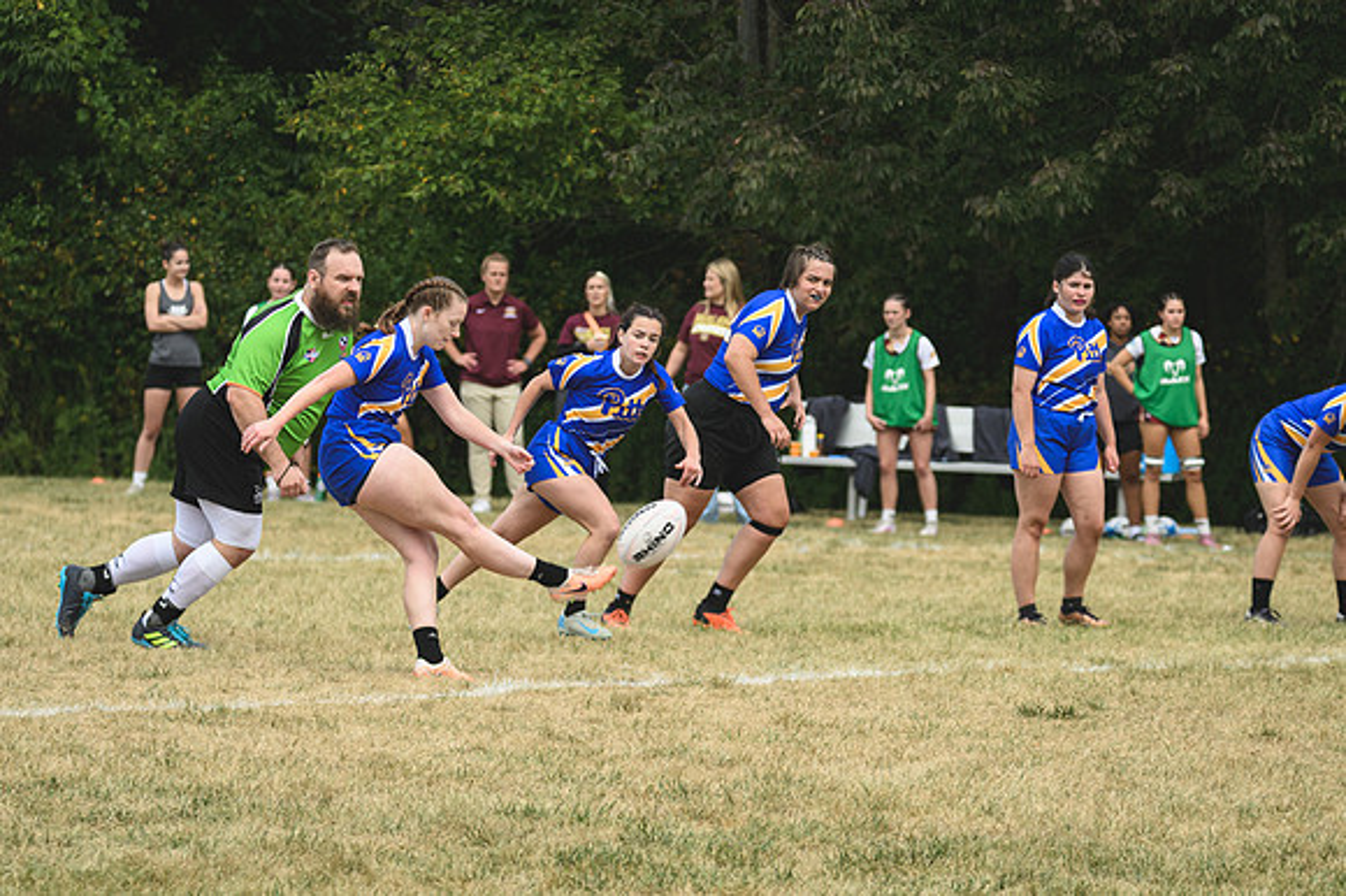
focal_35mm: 330
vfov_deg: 4.2
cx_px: 673
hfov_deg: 6.2
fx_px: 12331
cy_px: 448
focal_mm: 220
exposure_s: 1/1000
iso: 360
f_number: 5.3
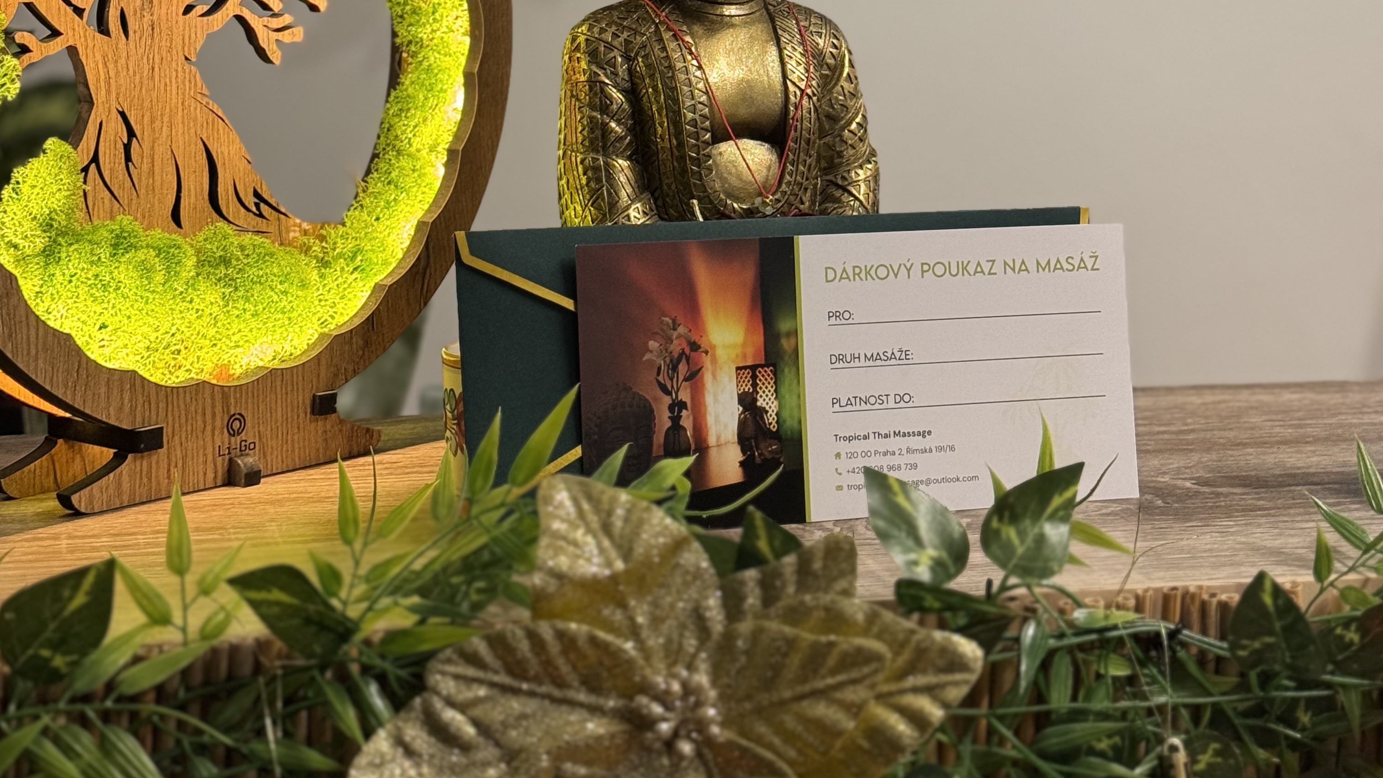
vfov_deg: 16.7
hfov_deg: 30.2
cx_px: 689
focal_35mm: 70
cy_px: -92
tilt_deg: -1.2
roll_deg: +0.4
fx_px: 2567
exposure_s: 1/39
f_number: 1.78
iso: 320
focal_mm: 6.76
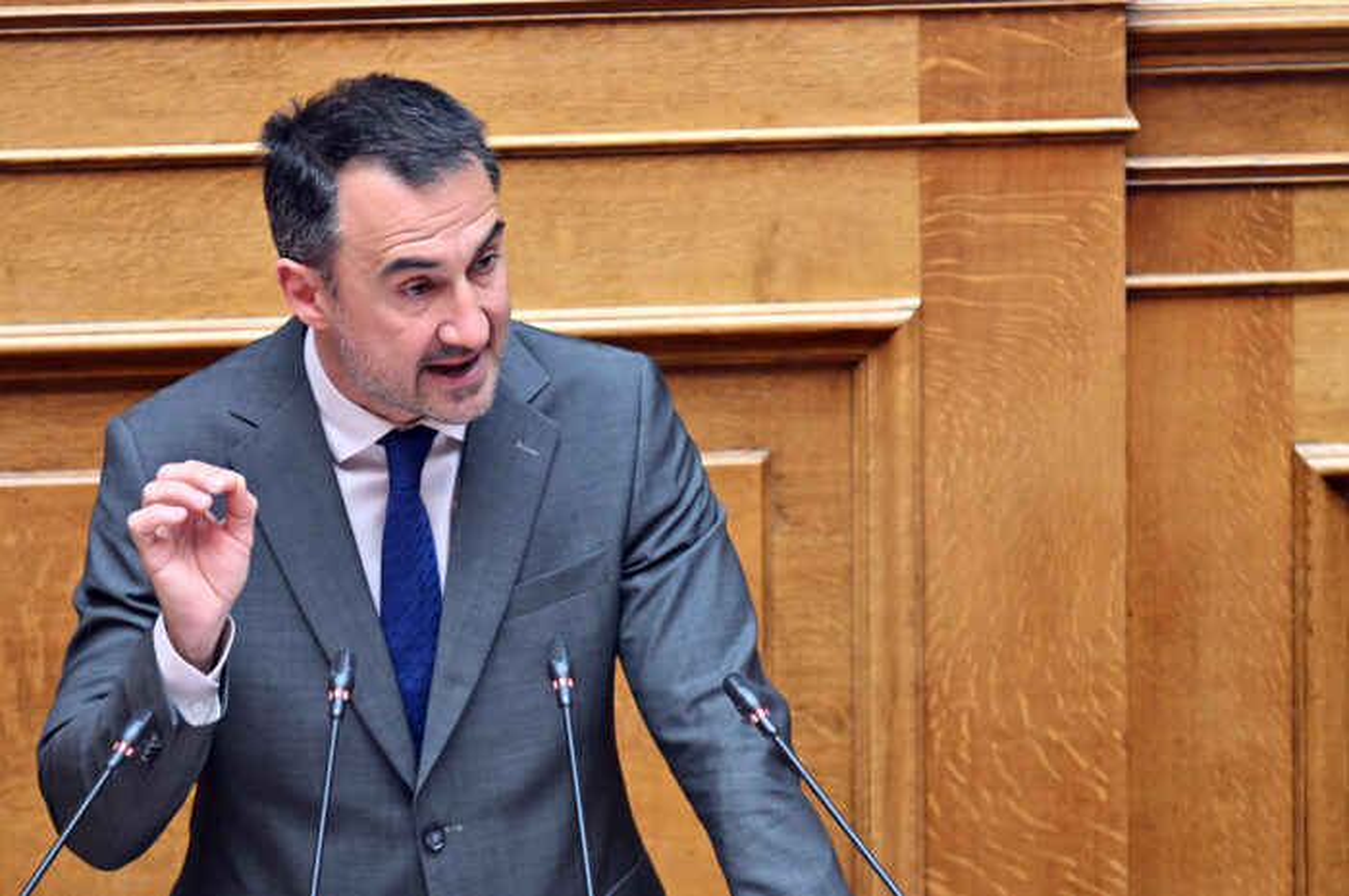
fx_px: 19088
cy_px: 448
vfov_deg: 2.7
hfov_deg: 4.0
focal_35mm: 510
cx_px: 674
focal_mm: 510
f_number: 6.3
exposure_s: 1/250
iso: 4000
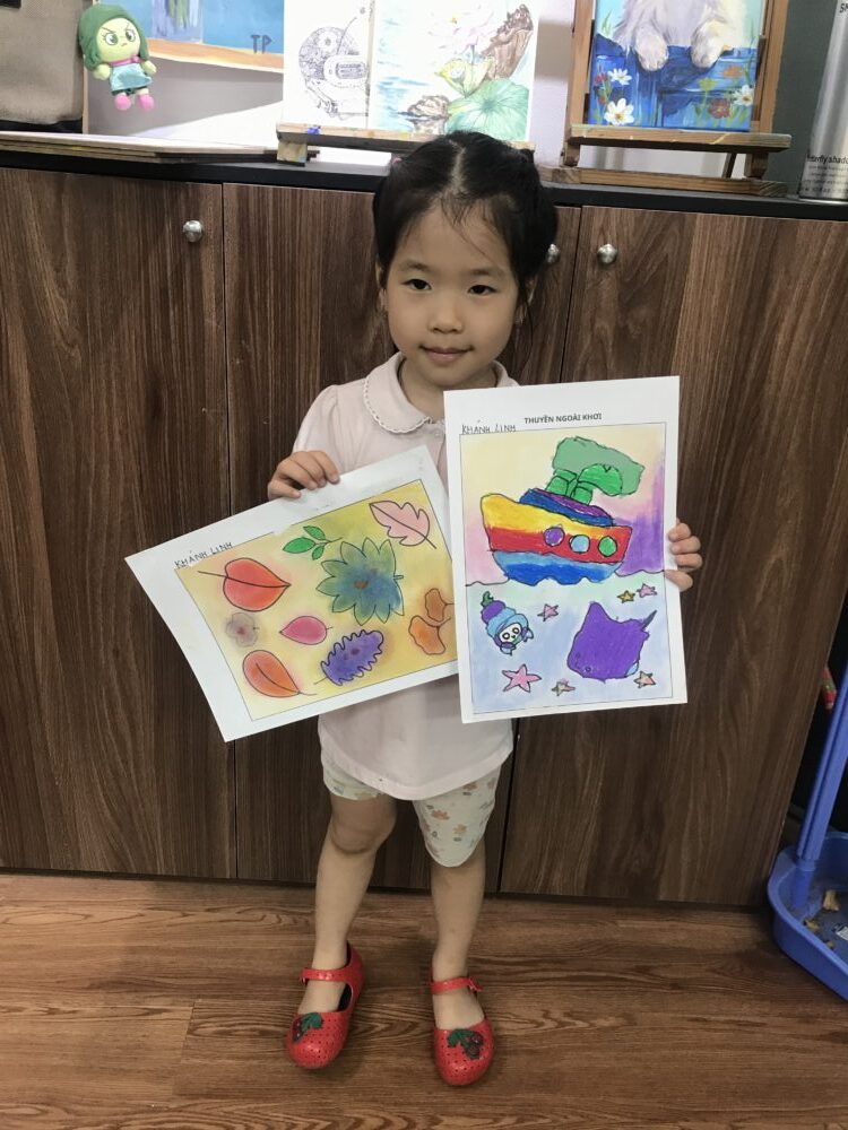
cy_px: 565
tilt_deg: -22.2
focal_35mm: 28
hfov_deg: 49.7
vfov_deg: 63.4
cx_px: 424
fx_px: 915
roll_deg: -4.3
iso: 25
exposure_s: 1/33
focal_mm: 3.99
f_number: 1.8
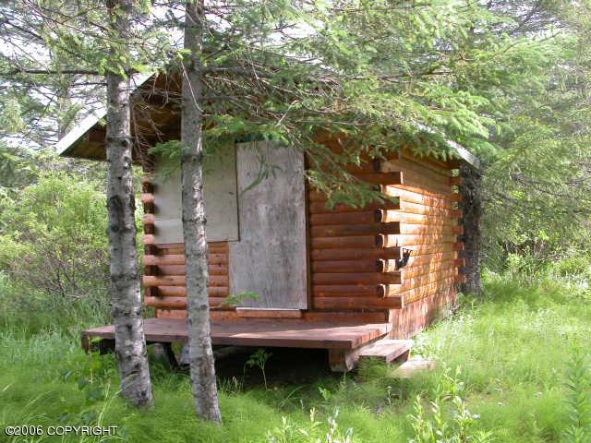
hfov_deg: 52.6
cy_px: 222
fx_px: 598
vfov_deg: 40.7
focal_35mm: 35
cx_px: 296
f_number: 3.5
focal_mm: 8.9
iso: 100
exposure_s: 1/95.1
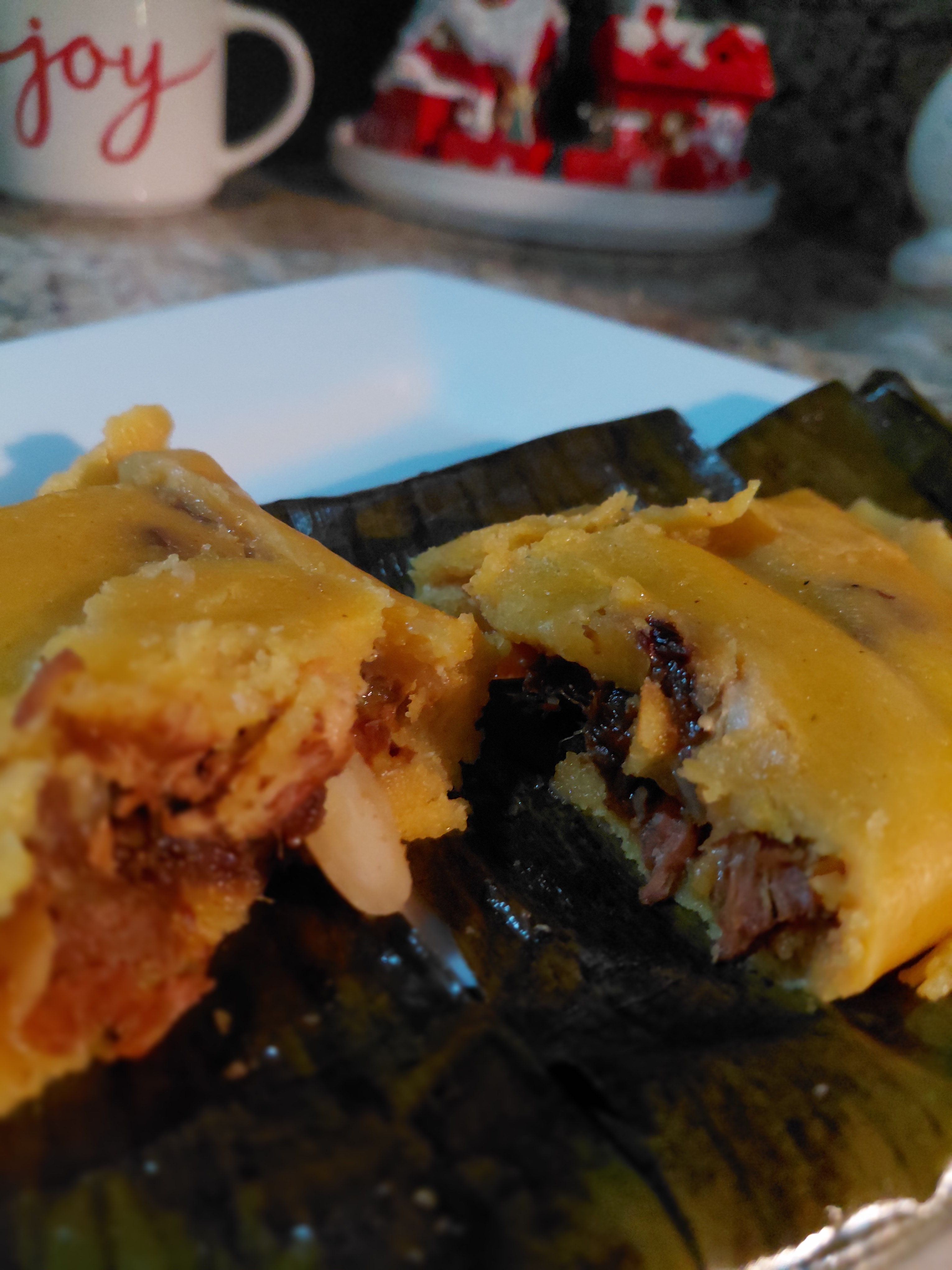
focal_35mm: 25
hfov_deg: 54.9
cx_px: 476
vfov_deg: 69.4
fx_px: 917
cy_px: 635
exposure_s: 1/24
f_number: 1.8
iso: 640
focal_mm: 4.69
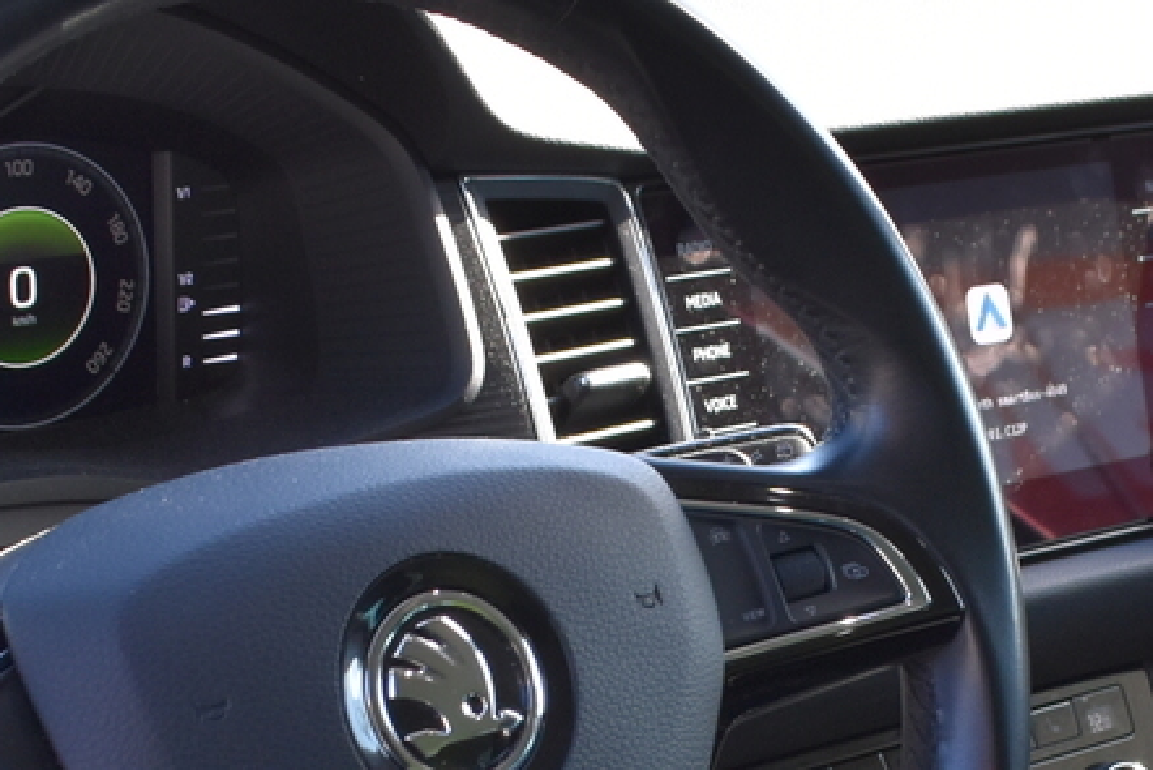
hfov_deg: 20.4
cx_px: 884
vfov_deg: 13.0
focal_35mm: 99
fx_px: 3172
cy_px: 1198
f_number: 6.7
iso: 400
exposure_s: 1/180
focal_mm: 18
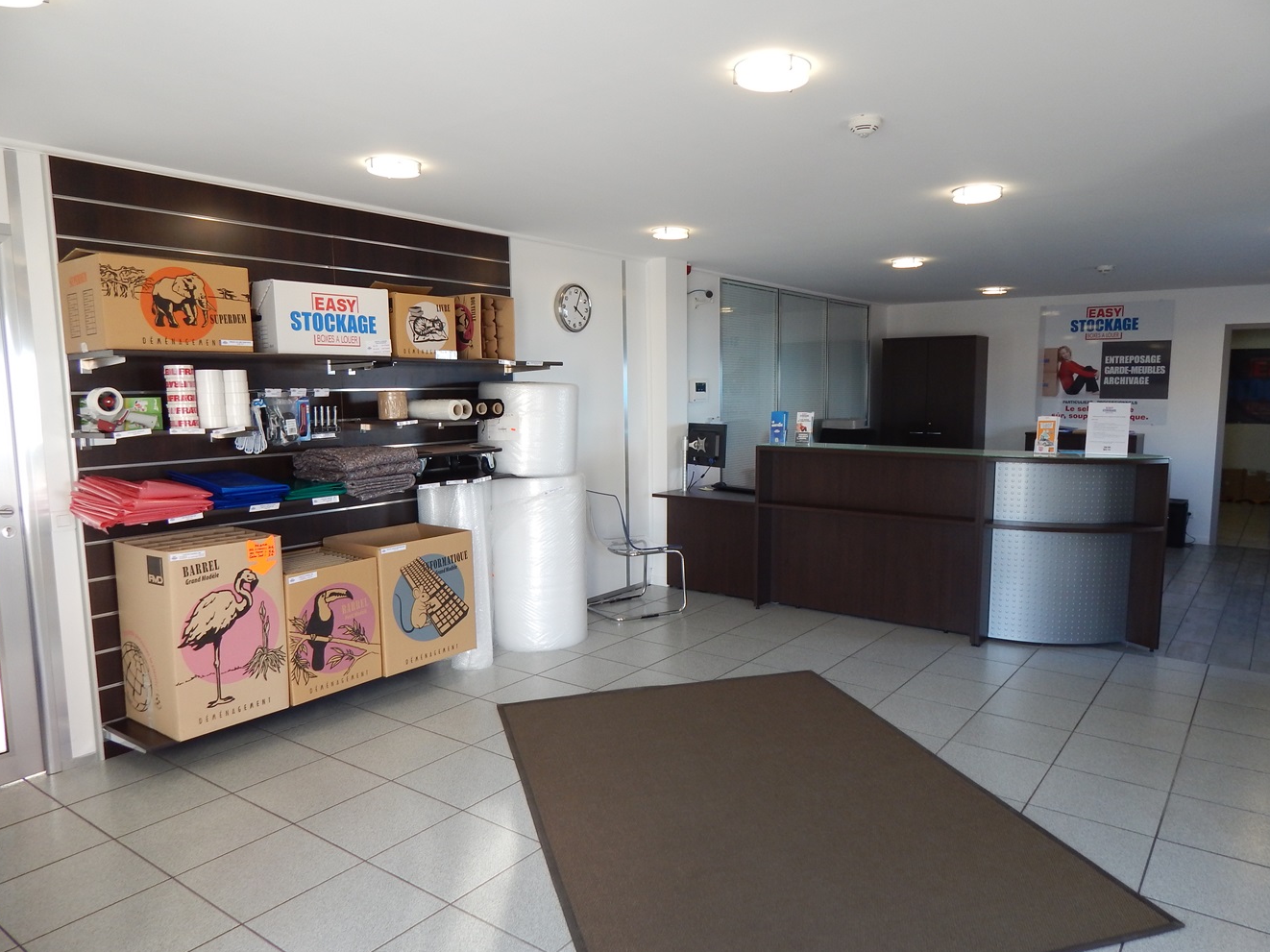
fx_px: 844
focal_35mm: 23
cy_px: 494
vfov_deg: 58.8
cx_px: 651
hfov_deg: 73.9
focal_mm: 4
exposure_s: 1/50
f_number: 3
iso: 125
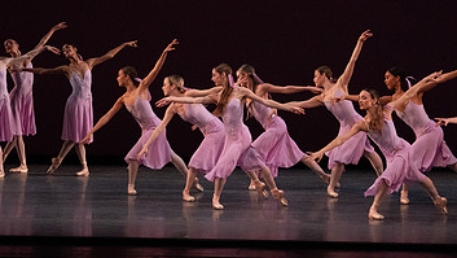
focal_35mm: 210
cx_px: 255
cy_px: 21
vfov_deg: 5.8
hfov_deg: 10.3
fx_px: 2546
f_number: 13
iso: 12800
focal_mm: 122
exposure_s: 1/400
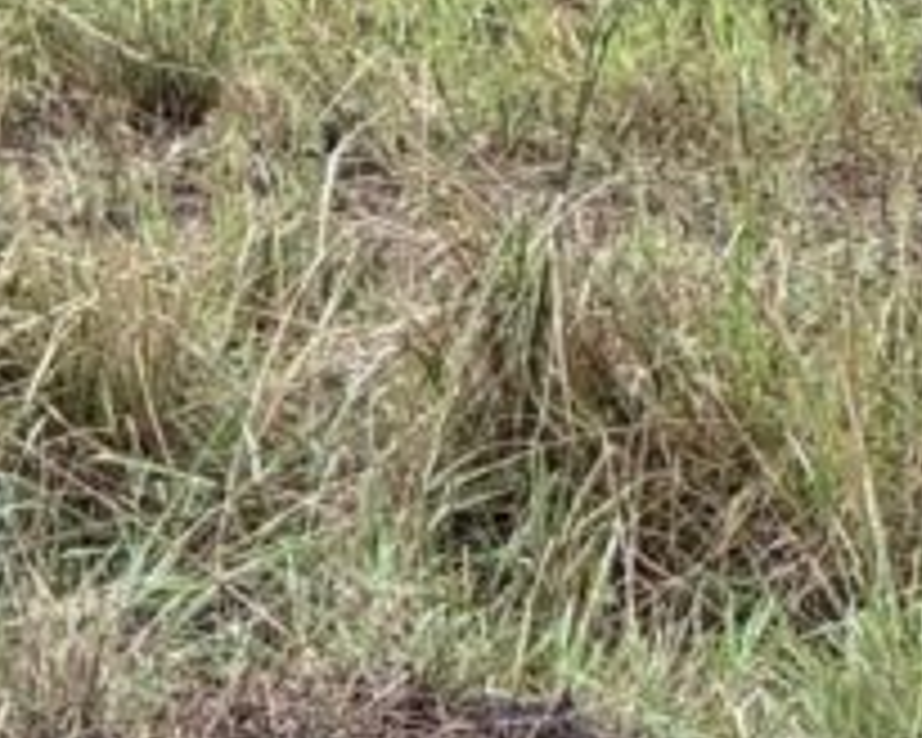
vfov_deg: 2.6
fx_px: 15963
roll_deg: -0.5
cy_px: -968
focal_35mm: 585
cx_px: 1579
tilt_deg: -6.2
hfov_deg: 3.3
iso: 64
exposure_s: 1/133
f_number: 2.8
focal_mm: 15.66
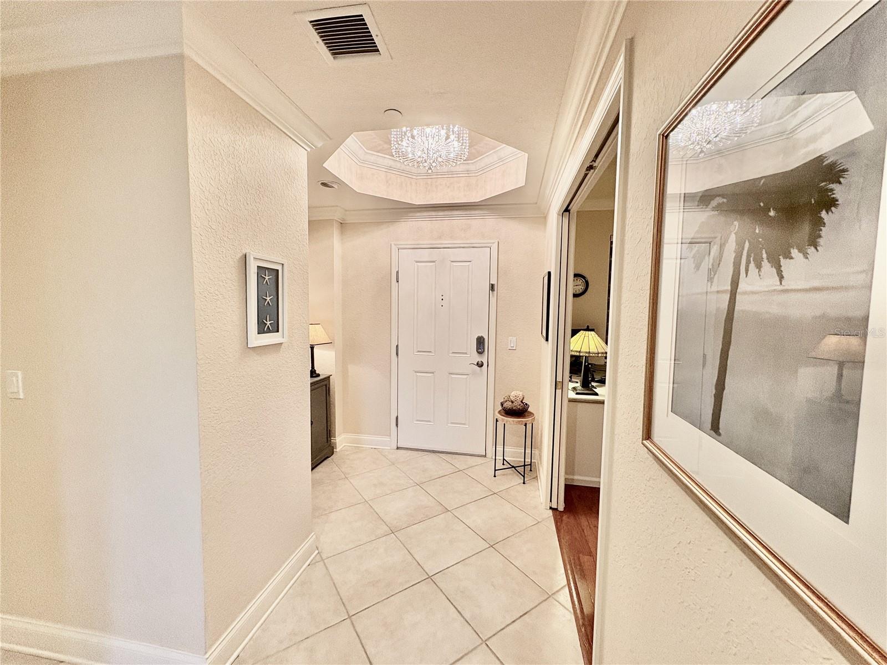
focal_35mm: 14
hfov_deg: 102.1
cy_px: 332
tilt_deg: -4.0
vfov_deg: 85.7
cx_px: 444
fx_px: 359
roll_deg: -0.3
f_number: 2.2
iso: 200
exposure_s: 1/120
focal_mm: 2.22
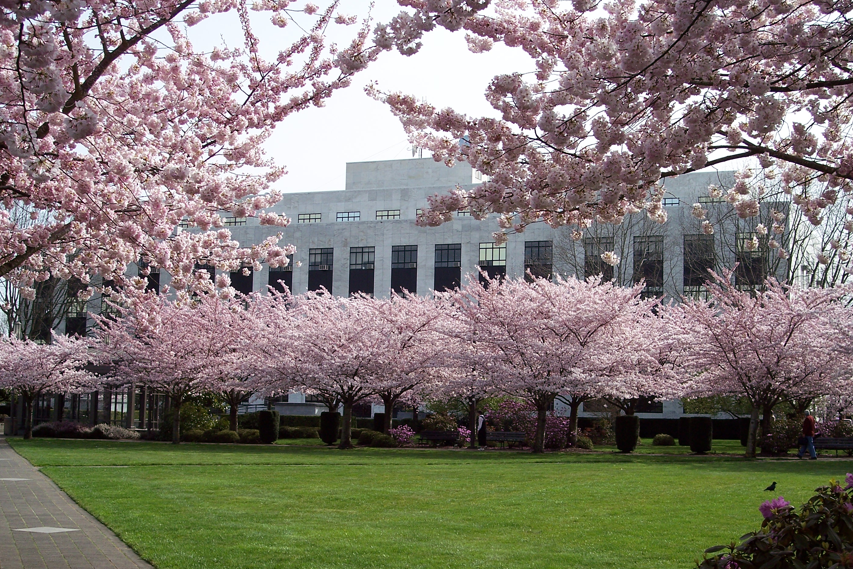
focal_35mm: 55
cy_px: 279
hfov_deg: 36.2
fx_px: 1303
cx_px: 426
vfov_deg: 24.6
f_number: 4.8
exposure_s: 1/500
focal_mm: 10.7
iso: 100
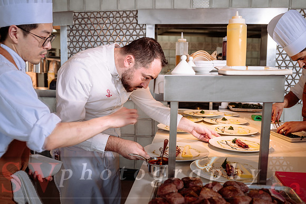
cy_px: 102
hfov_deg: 51.6
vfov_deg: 35.8
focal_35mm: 37
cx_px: 148
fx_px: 316
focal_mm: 35
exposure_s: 1/80
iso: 100
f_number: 4
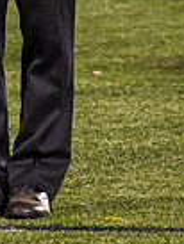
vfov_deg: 2.4
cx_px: 69
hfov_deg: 1.8
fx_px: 5902
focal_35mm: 834
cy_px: -89
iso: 3200
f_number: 4
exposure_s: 1/200
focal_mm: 150
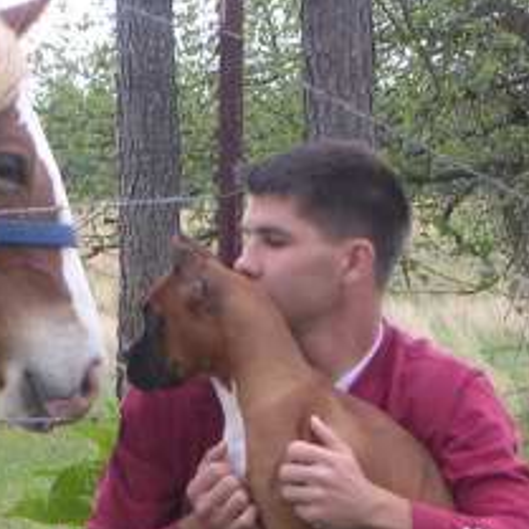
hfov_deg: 6.8
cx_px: -33
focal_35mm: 257
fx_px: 4443
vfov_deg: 6.8
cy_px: 519
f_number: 4.4
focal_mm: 14.5
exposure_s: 1/88.5
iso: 100
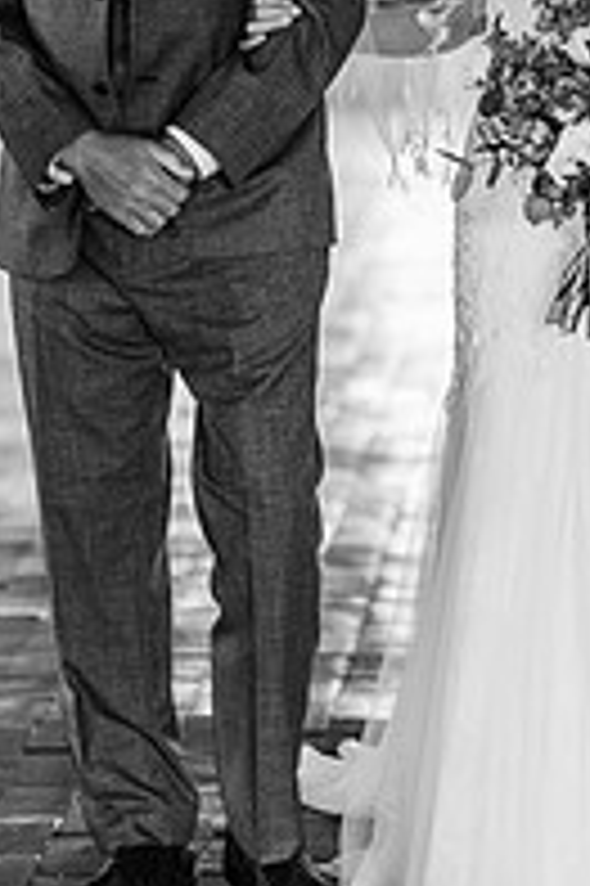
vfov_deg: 10.6
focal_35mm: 194
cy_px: 184
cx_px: 394
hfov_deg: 7.1
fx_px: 4777
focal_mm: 85
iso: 360
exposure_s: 1/200
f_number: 1.8
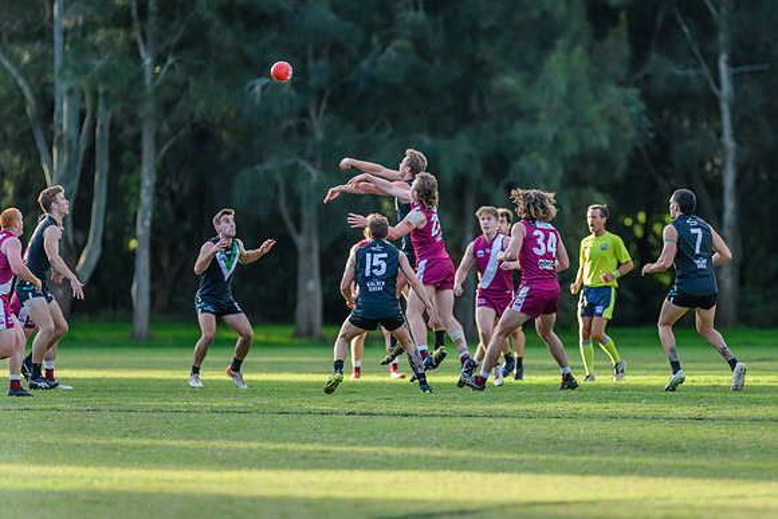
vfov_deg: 4.9
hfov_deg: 7.3
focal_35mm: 283
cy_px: 259
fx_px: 6121
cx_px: 441
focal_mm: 250
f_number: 2.8
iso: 1400
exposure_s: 1/2500
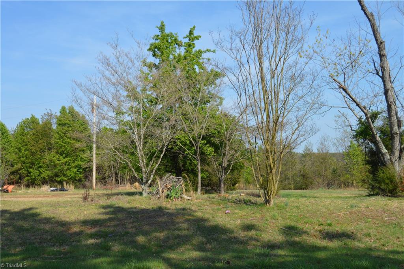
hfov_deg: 49.6
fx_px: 437
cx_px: 202
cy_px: 134
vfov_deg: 34.1
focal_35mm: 39
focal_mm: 26
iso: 100
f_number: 8
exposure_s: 1/250
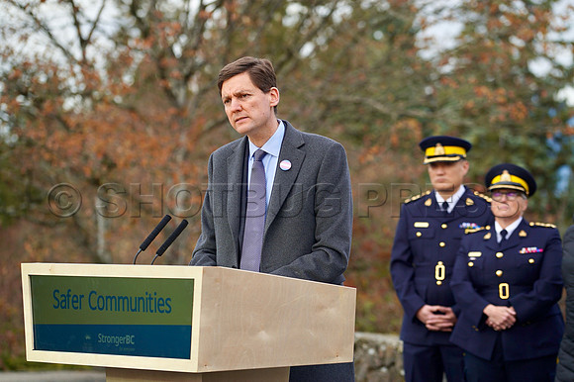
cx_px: 287
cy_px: 191
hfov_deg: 13.7
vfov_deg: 9.1
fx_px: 2390
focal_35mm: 150
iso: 100
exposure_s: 1/320
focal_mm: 150
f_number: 4.5
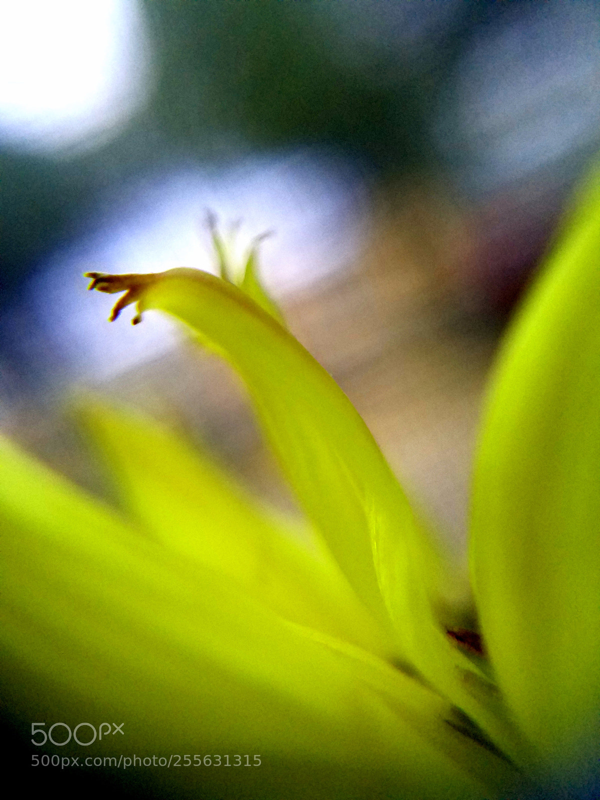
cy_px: 400
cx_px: 300
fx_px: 601
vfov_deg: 67.3
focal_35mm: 26
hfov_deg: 53.1
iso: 400
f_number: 1.7
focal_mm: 4.2
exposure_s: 1/125
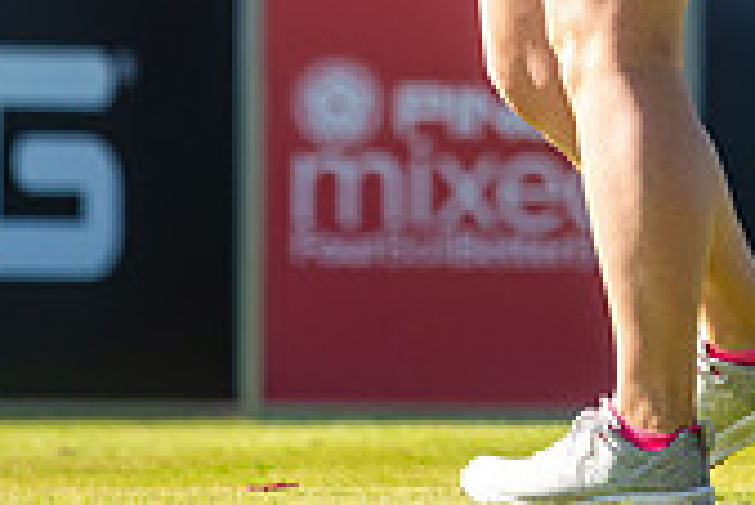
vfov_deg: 1.3
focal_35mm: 1029
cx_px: 549
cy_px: -355
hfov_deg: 2.0
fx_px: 21598
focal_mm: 300
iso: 250
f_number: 4
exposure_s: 1/1250
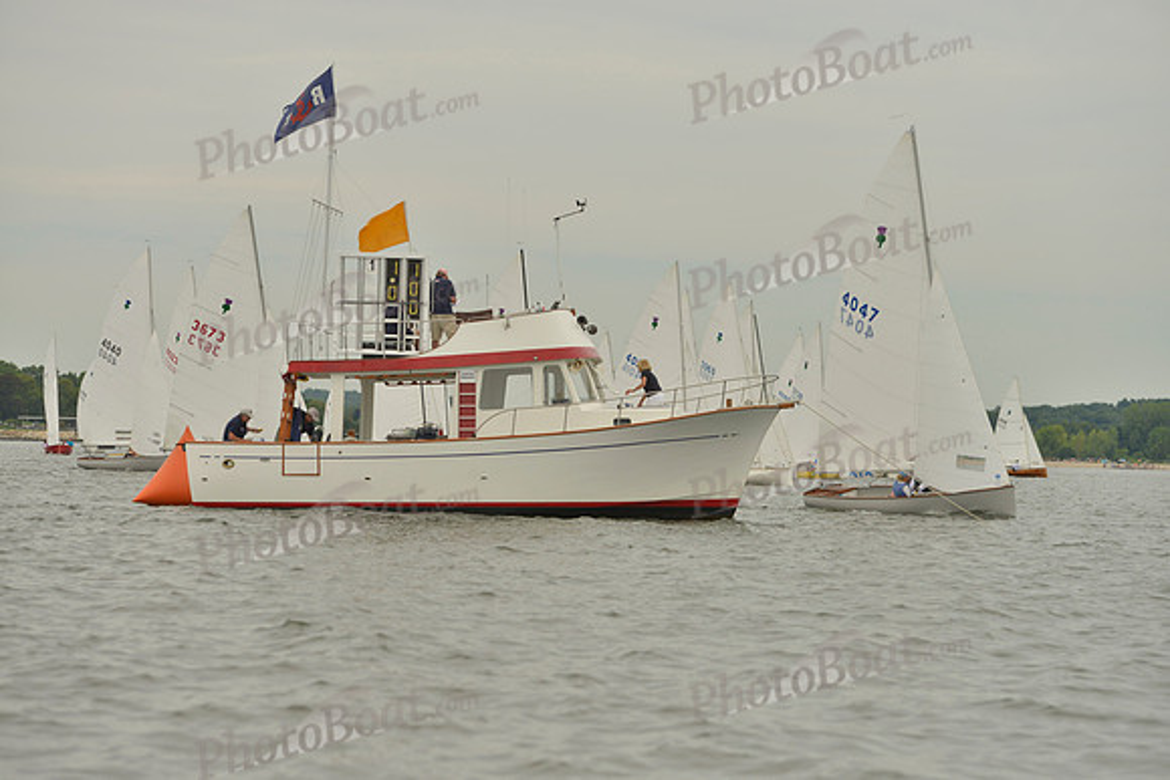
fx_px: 3186
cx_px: 585
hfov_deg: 20.8
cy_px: 390
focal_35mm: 98
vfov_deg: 14.0
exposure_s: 1/5000
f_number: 5
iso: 400
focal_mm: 98
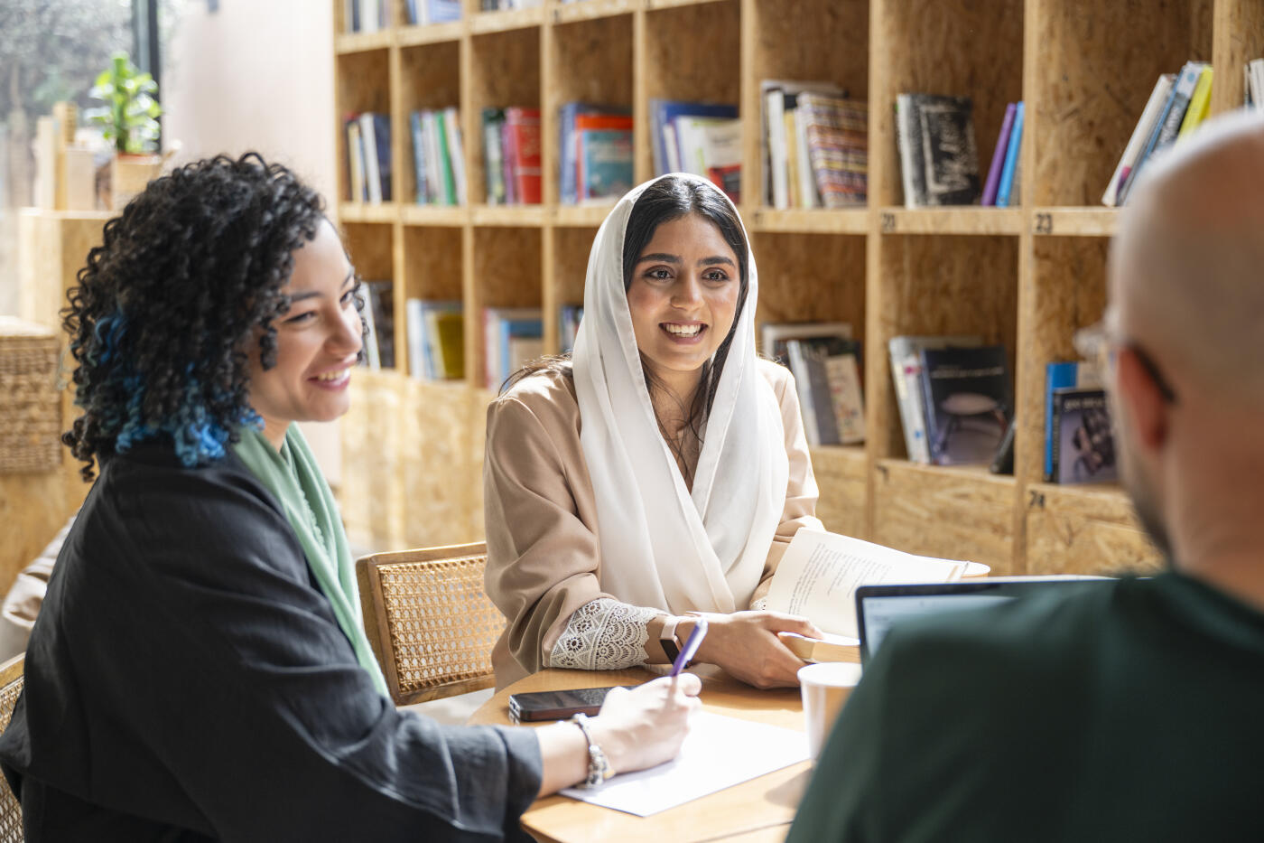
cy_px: 422
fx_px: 1861
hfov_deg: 37.5
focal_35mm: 53
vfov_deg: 25.5
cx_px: 632
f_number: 2.8
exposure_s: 1/160
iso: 160
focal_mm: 53
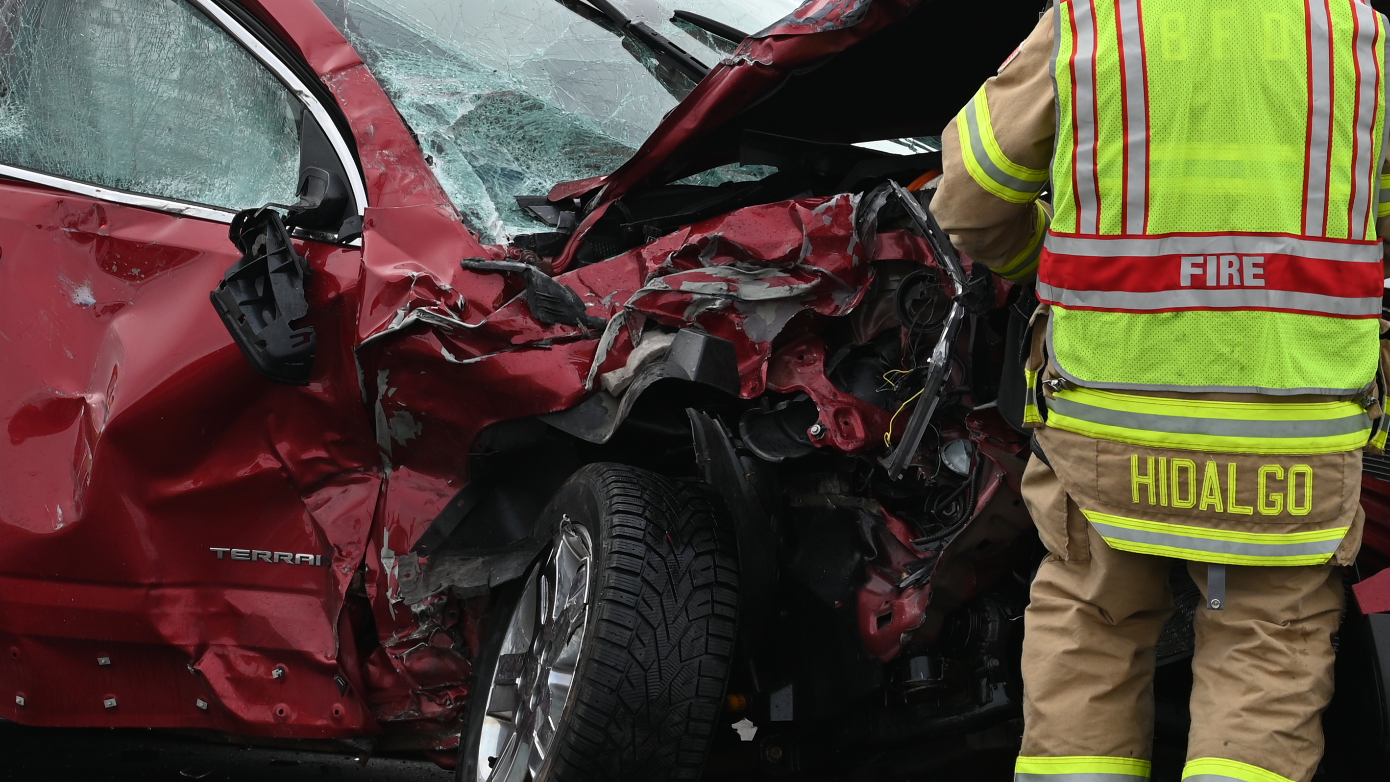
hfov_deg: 11.7
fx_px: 6745
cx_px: 373
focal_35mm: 183
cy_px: 226
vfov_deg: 6.6
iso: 100
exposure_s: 1/250
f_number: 5.6
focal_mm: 82
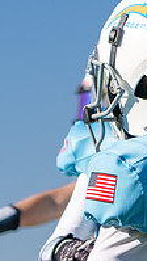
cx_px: 175
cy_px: 179
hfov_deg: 3.0
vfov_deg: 5.3
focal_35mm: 408
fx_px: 2826
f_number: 4.5
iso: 250
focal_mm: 100
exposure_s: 1/3200
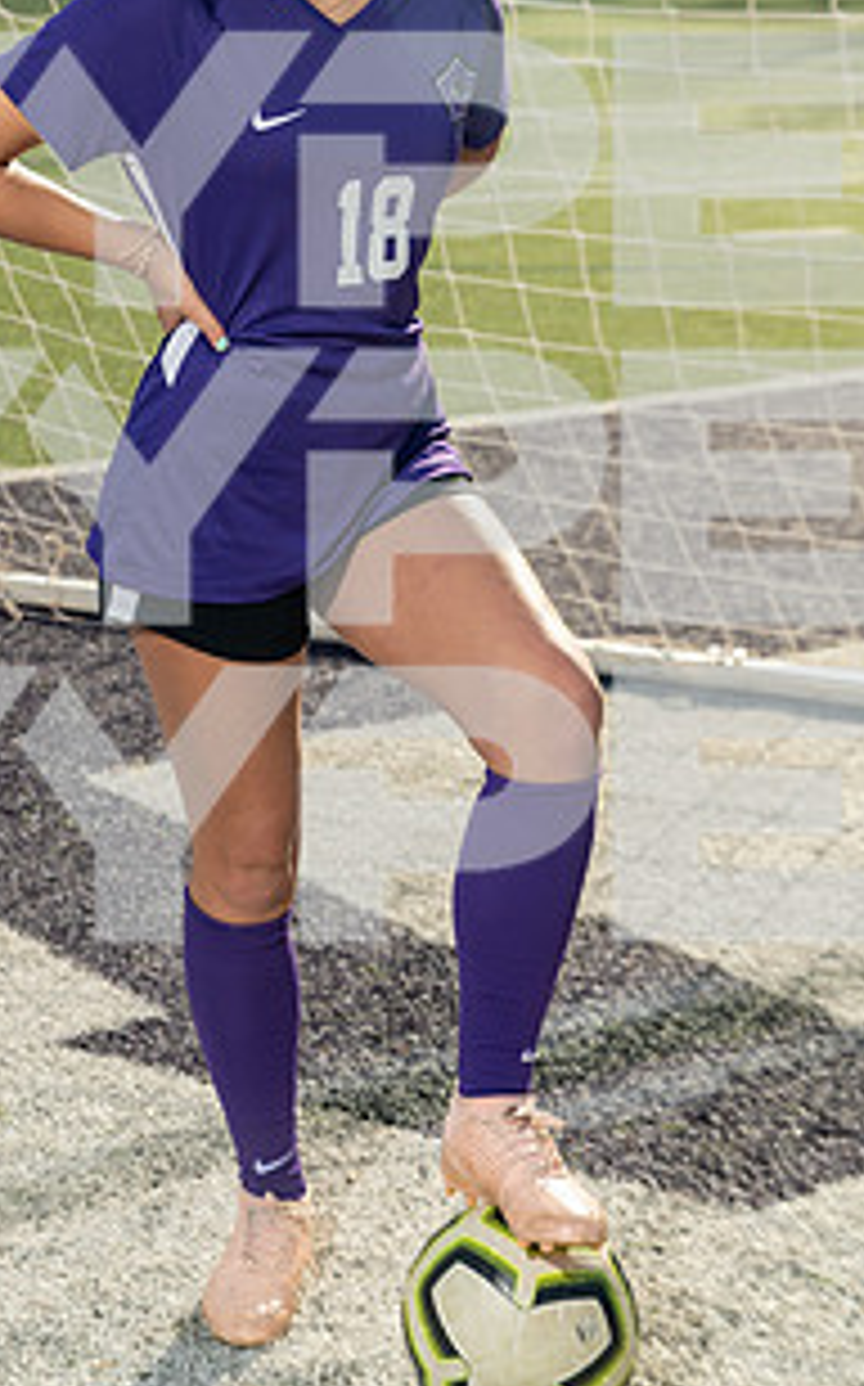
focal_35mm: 82
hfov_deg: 15.8
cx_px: 256
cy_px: 490
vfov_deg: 25.1
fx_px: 3095
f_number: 4.5
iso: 200
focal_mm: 55
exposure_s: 1/250
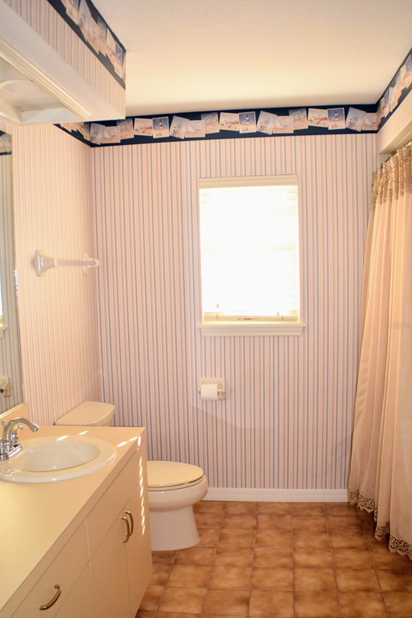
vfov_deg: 47.9
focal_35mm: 41
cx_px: 200
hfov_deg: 33.0
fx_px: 696
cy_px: 325
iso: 800
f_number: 4.5
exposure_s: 1/80
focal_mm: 25
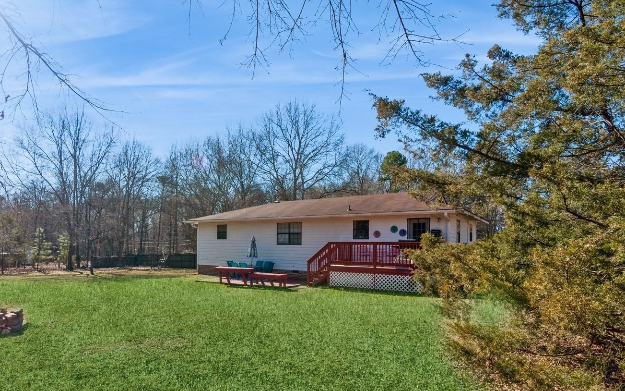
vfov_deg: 57.5
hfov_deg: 83.0
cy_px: 241
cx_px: 279
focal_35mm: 21
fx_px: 351
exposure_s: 1/320
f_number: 8
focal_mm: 11
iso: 200
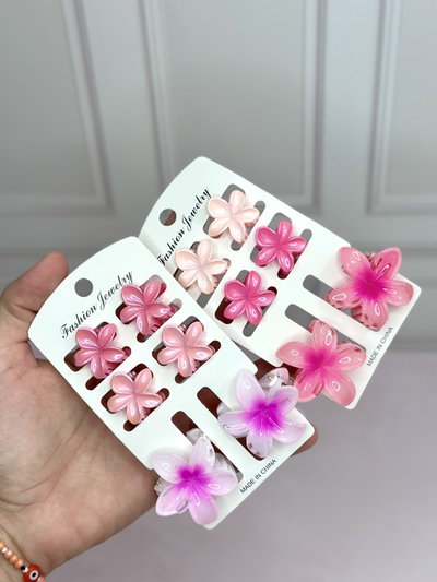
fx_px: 808
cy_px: 291
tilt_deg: -40.9
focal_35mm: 48
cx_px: 218
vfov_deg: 39.6
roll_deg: +3.1
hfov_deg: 30.3
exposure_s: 1/454
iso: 125
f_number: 1.78
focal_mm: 6.86
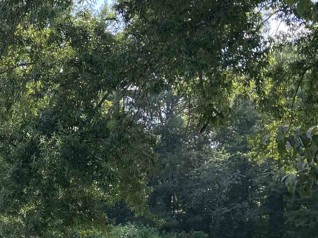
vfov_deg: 16.0
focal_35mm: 89
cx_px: -24
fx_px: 818
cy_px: 279
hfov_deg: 21.0
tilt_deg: +0.4
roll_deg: -1.2
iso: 32
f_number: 1.8
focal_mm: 3.99
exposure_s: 1/463
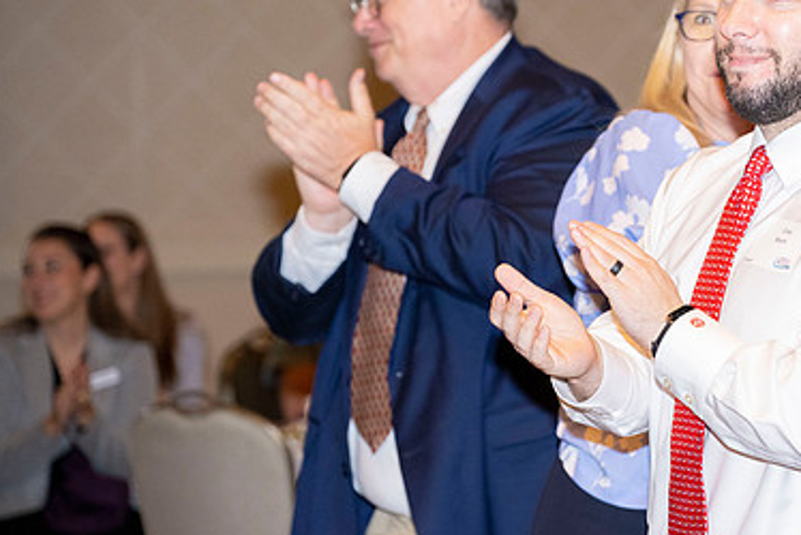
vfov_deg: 8.9
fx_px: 3451
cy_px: 192
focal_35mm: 155
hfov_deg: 13.2
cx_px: 608
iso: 2500
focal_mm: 100
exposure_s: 1/200
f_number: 4
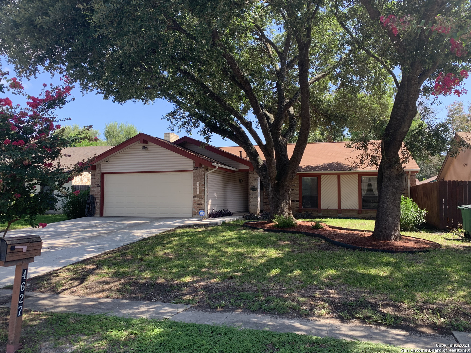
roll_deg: -0.9
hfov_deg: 67.3
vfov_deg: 53.1
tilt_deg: +4.4
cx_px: 236
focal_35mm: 26
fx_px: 354
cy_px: 176
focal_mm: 4.25
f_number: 1.8
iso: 25
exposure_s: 1/363
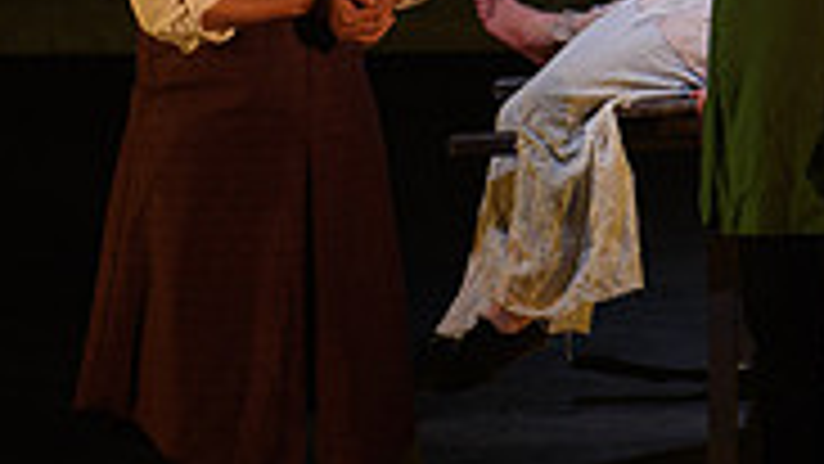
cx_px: 1548
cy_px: -518
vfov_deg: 4.4
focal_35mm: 274
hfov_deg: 7.6
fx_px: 5988
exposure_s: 1/60
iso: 1000
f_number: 3.5
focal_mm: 66
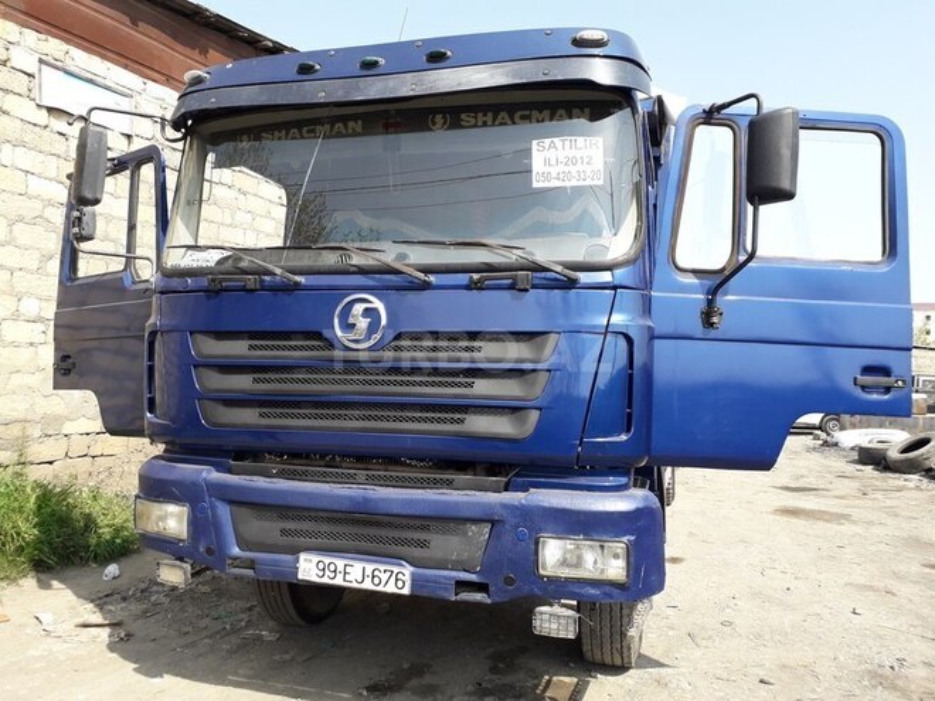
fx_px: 729
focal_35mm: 27
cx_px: 468
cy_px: 350
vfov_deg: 51.4
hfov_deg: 65.3
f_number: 1.9
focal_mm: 3.6
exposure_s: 1/689
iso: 40
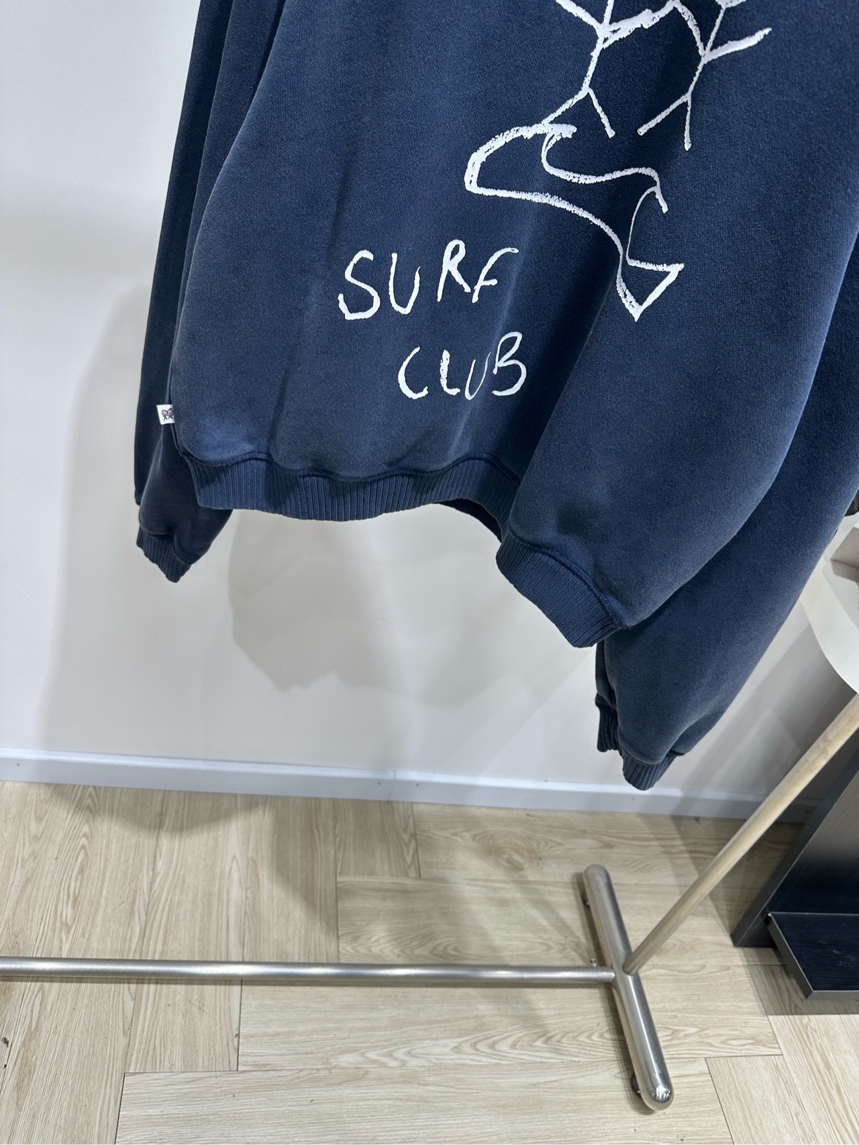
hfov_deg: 56.8
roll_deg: -19.1
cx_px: 430
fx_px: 794
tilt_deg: -37.5
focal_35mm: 24
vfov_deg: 71.6
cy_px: 572
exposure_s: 1/100
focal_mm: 6.86
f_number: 1.78
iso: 80
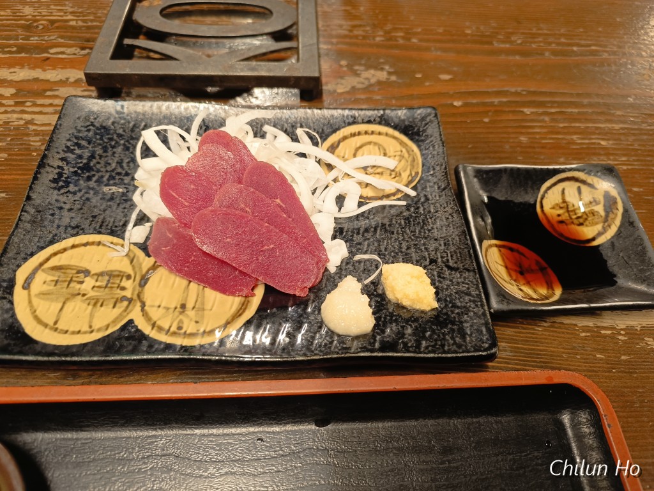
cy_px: 246
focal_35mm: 24
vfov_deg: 56.8
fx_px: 453
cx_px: 327
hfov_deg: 71.6
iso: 1233
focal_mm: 6.14
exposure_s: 1/33.3
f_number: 1.65
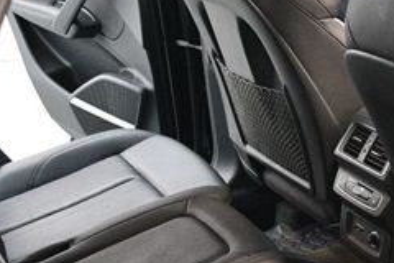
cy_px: 122
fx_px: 875
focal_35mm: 80
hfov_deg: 24.4
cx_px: 379
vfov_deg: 17.1
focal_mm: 20
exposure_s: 1/60
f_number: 3.5
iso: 6400
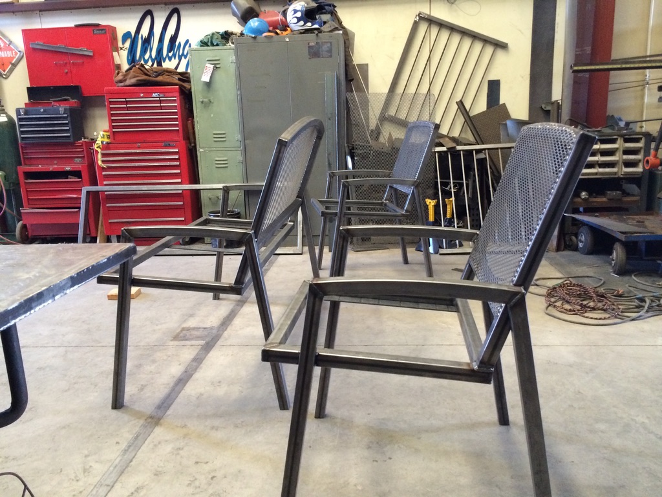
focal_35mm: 30
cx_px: 331
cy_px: 248
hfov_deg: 60.0
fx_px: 574
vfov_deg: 46.8
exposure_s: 1/30
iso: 250
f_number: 2.2
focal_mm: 4.12
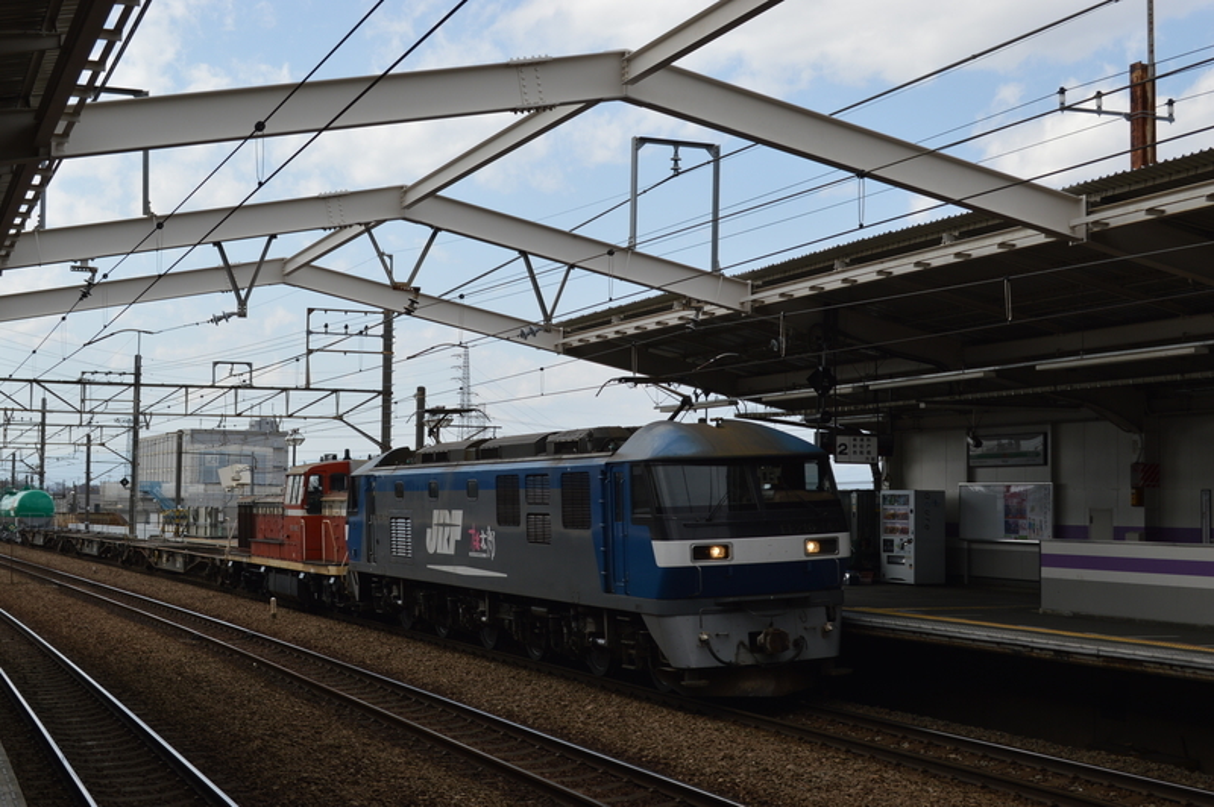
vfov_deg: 26.4
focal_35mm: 51
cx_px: 607
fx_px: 1718
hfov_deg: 38.9
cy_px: 404
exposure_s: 1/200
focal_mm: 34
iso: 100
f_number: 7.1
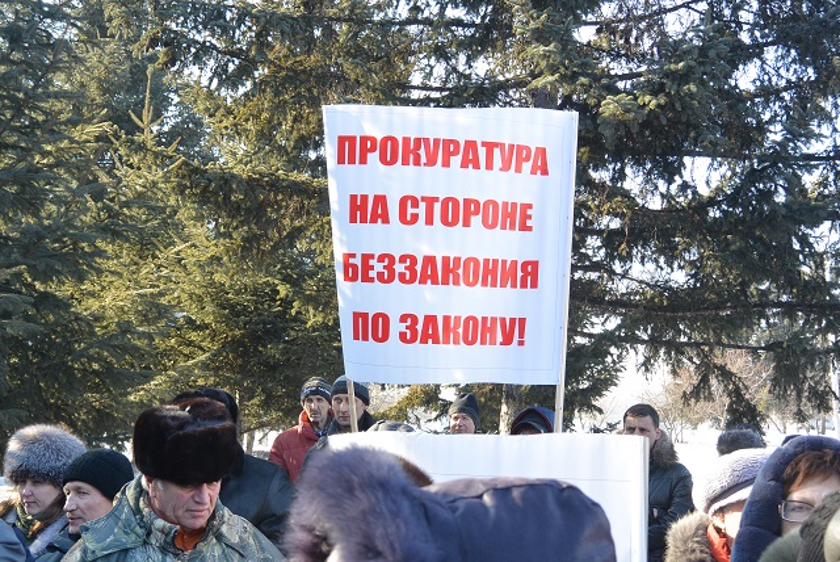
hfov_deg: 41.9
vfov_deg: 28.7
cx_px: 420
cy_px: 281
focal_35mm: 47
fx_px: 1098
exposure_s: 1/250
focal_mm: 17.7
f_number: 4.5
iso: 220
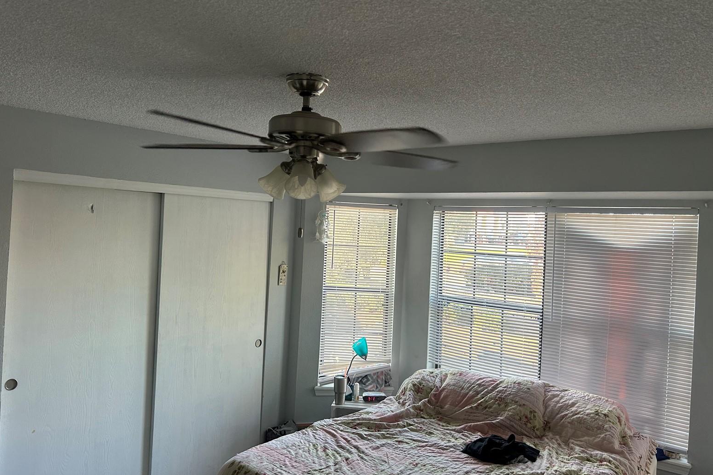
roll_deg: -2.6
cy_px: 224
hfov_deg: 65.5
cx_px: 361
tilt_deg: +2.1
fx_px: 555
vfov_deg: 46.4
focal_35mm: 28
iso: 125
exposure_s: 1/121
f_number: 1.5
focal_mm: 5.7
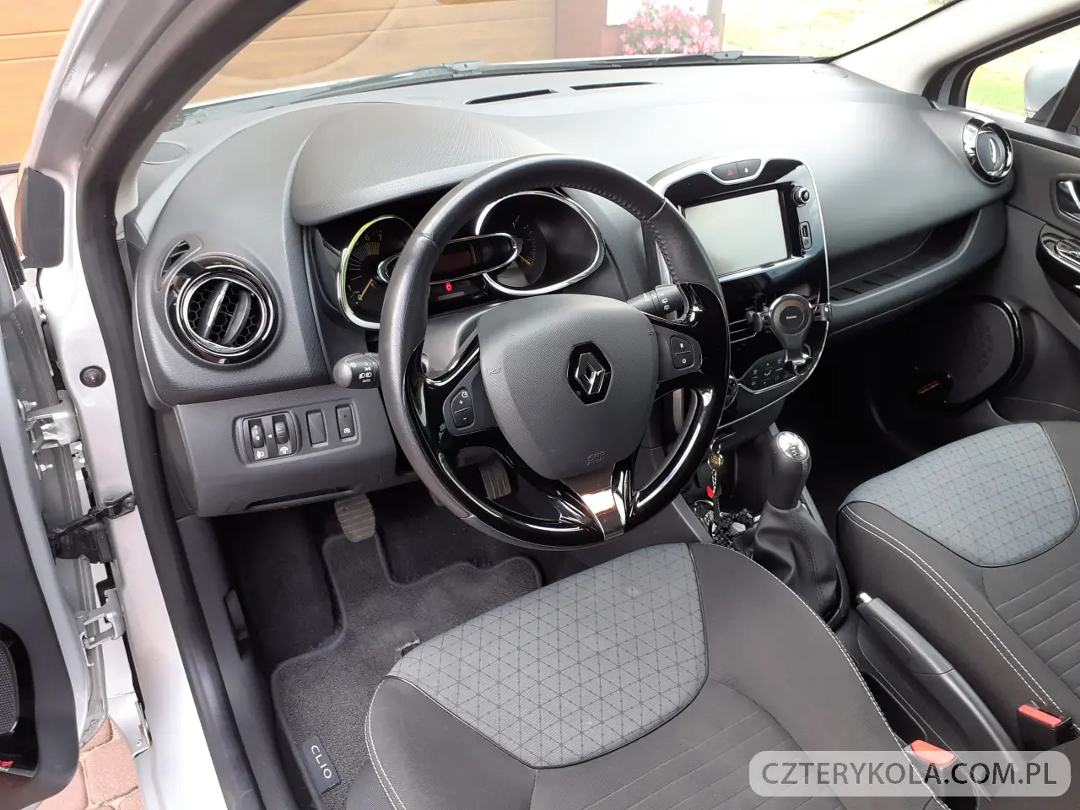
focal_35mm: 27
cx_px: 540
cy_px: 405
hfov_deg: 65.3
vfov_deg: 51.4
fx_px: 842
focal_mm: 3.6
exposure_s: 1/50
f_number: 1.9
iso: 40
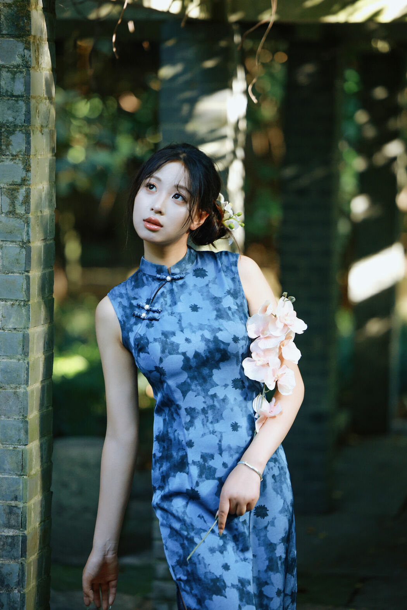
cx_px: 204
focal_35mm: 146
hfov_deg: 9.4
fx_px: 2476
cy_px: 305
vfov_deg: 14.1
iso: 1250
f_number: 2.8
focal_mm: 147
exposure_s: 1/200
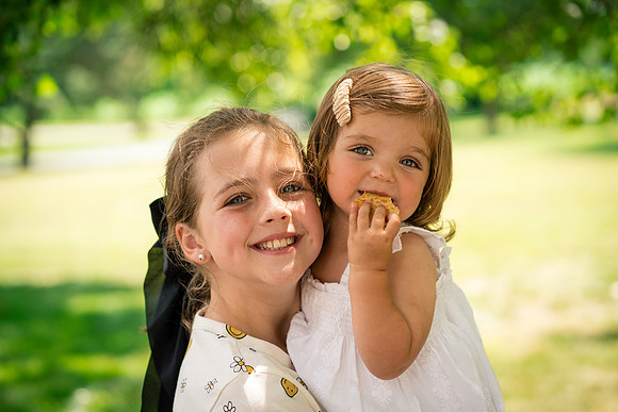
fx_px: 1459
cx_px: 309
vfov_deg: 16.1
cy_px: 206
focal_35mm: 85
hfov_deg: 23.9
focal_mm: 85
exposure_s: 1/500
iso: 320
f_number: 3.5
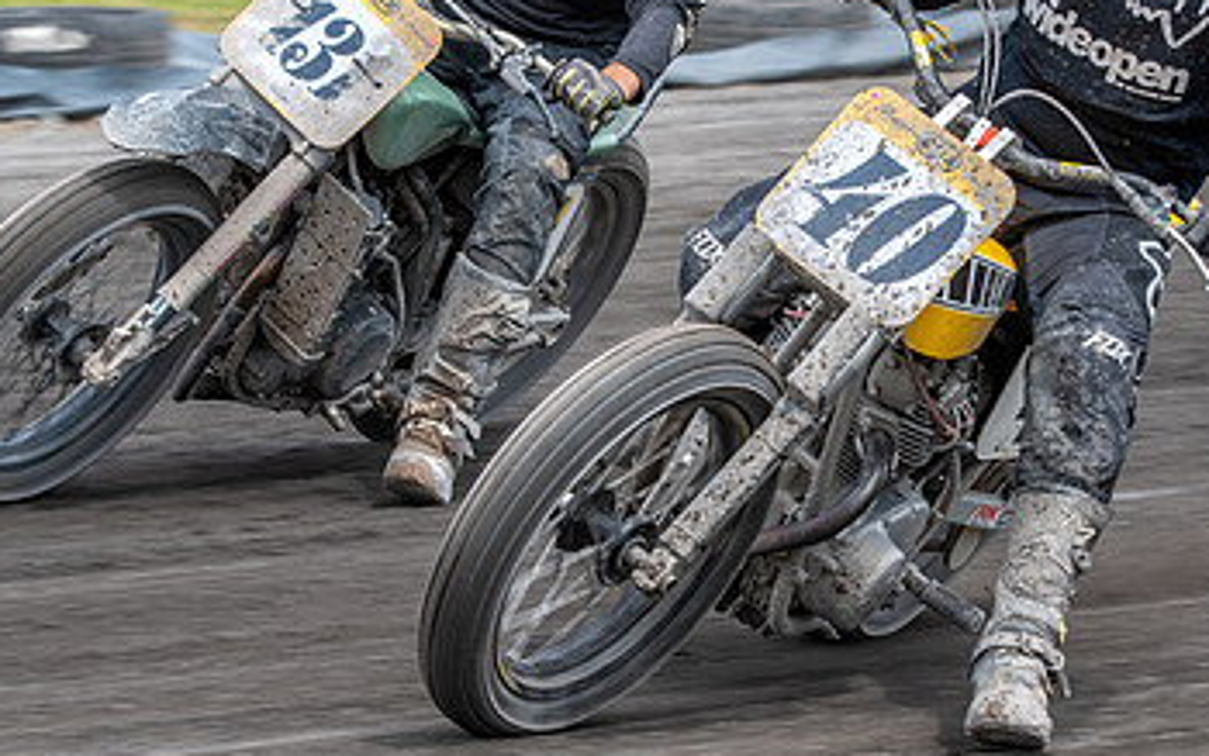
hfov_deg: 5.5
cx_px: 727
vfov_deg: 3.4
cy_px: 325
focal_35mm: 382
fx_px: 12591
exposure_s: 1/400
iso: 200
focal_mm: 175
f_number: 7.1
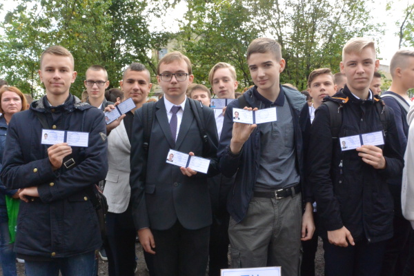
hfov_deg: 55.8
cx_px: 207
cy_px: 138
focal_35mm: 34
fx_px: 391
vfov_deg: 38.9
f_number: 3.8
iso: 560
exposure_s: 1/60
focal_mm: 12.7
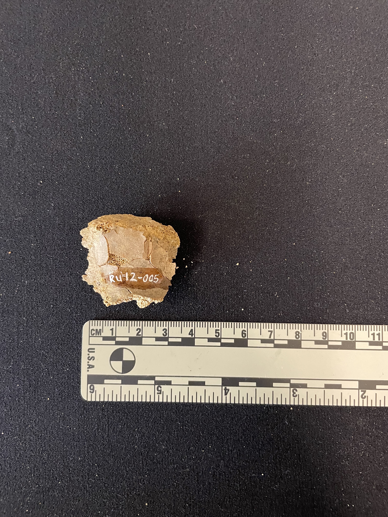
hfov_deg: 53.1
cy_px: 258
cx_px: 194
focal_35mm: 26
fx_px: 389
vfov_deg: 67.3
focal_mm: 4.2
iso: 640
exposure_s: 1/30
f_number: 1.6
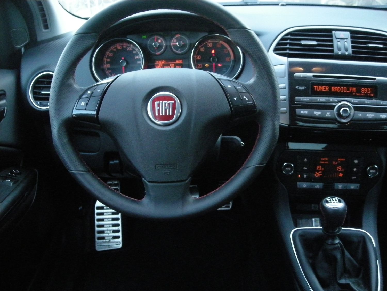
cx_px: 194
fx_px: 391
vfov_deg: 40.7
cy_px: 146
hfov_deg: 52.6
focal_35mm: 35
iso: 800
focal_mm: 5.7
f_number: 2.8
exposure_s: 1/116
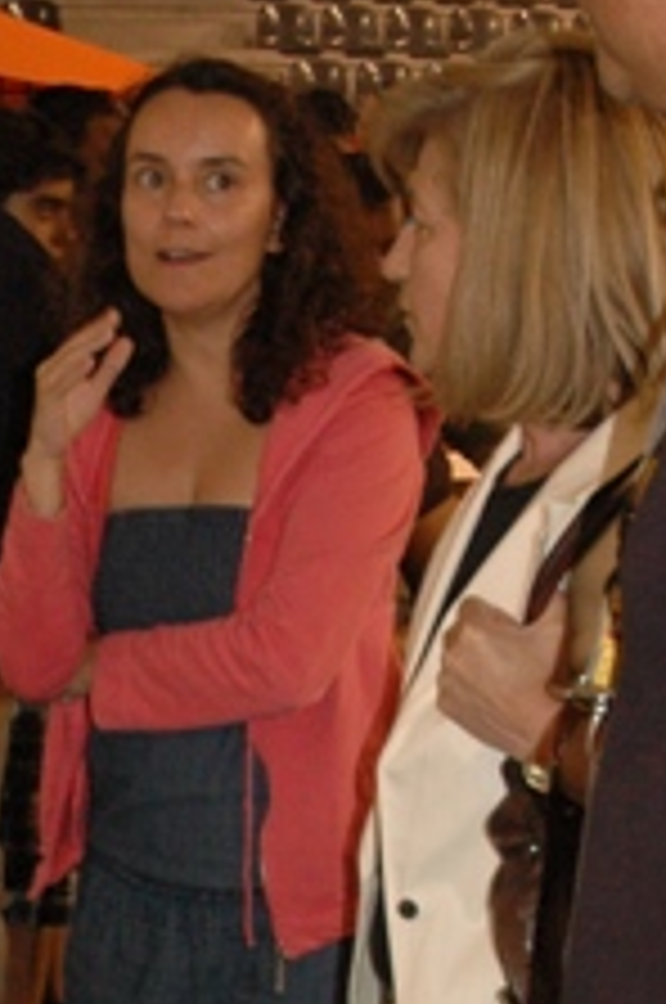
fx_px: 2700
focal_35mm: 97
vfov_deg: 19.9
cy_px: 1171
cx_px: -54
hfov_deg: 13.8
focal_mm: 18
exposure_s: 1/60
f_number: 5.6
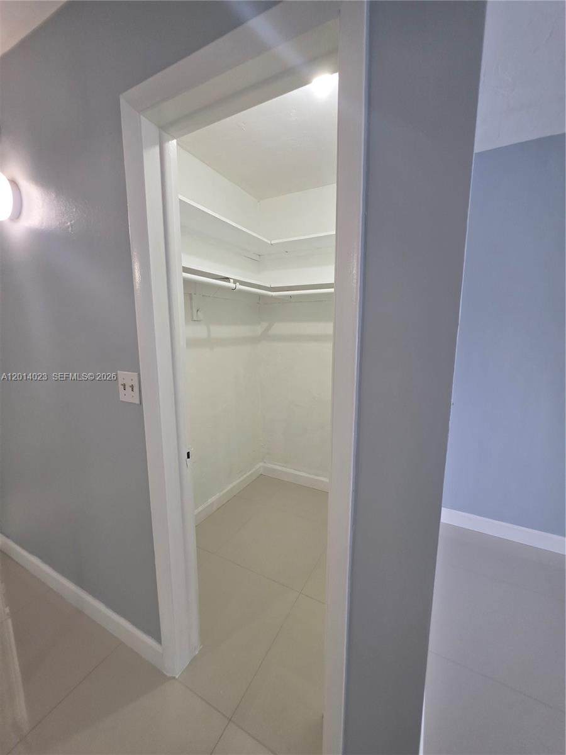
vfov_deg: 106.2
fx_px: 283
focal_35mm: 13
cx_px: 283
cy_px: 378
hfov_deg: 89.9
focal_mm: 2.2
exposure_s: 1/120
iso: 200
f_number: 1.9
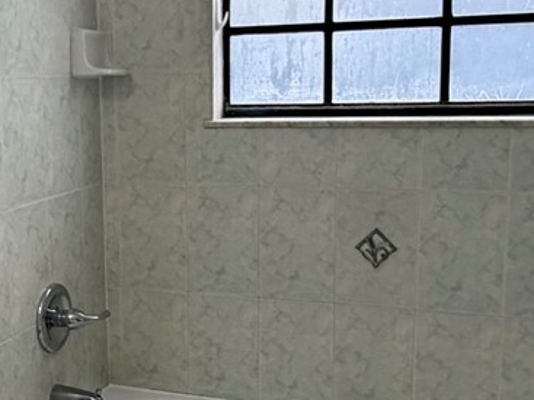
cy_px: 246
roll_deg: +2.3
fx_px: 941
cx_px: 122
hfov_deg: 31.0
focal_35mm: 61
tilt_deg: -11.8
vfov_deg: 24.0
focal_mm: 2.22
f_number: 2.2
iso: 125
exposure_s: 1/120
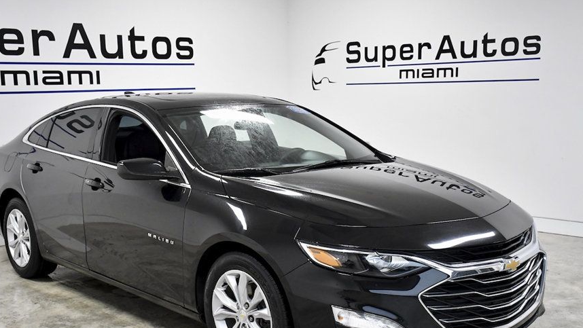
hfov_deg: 45.4
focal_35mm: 45
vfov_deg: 26.4
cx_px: 268
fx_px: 696
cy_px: 209
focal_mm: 24
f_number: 4.5
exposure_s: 1/500
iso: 2500
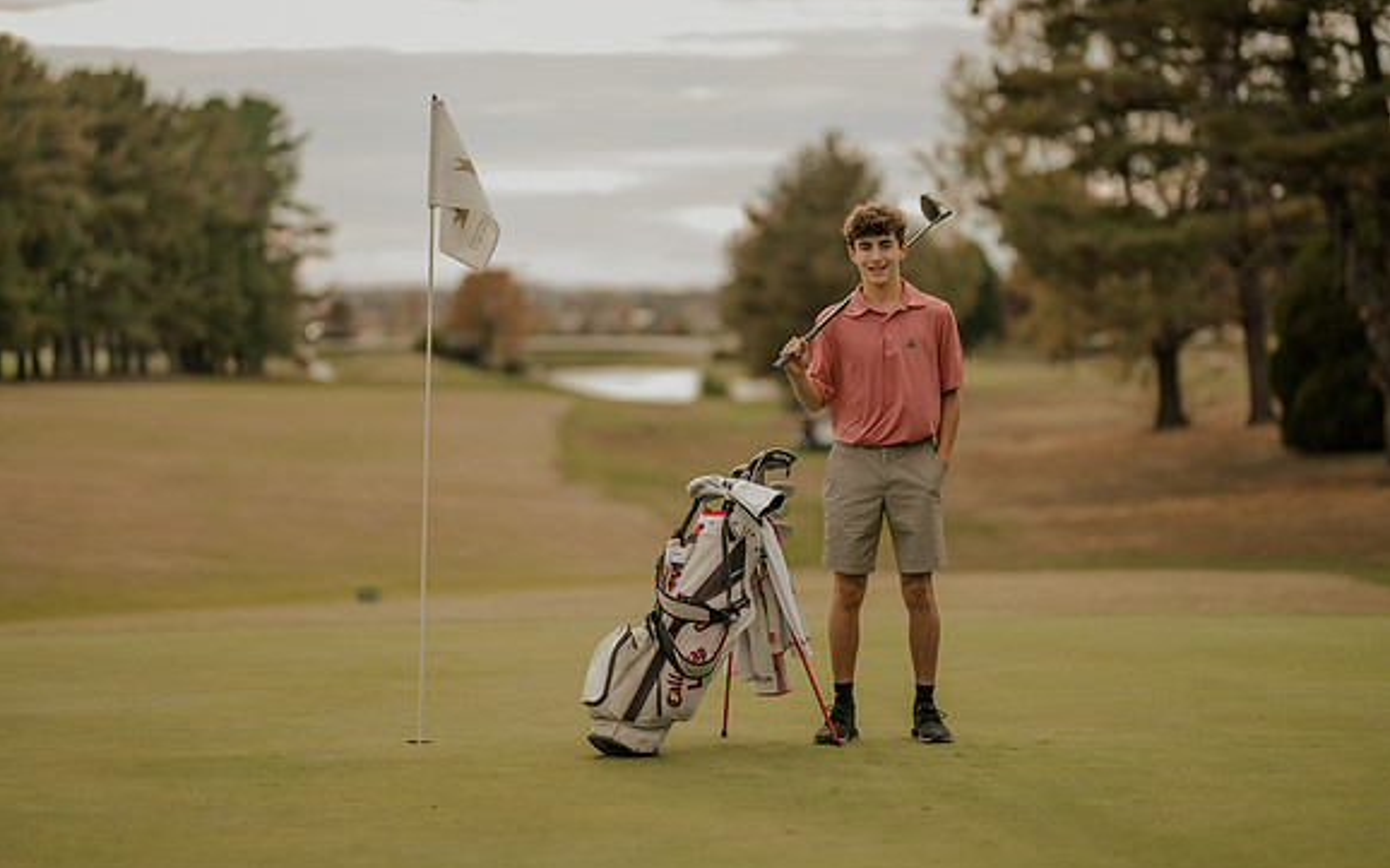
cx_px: 695
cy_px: 423
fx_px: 3333
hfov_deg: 23.6
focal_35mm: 88
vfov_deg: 14.8
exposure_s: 1/800
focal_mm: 85
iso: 64
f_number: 1.4
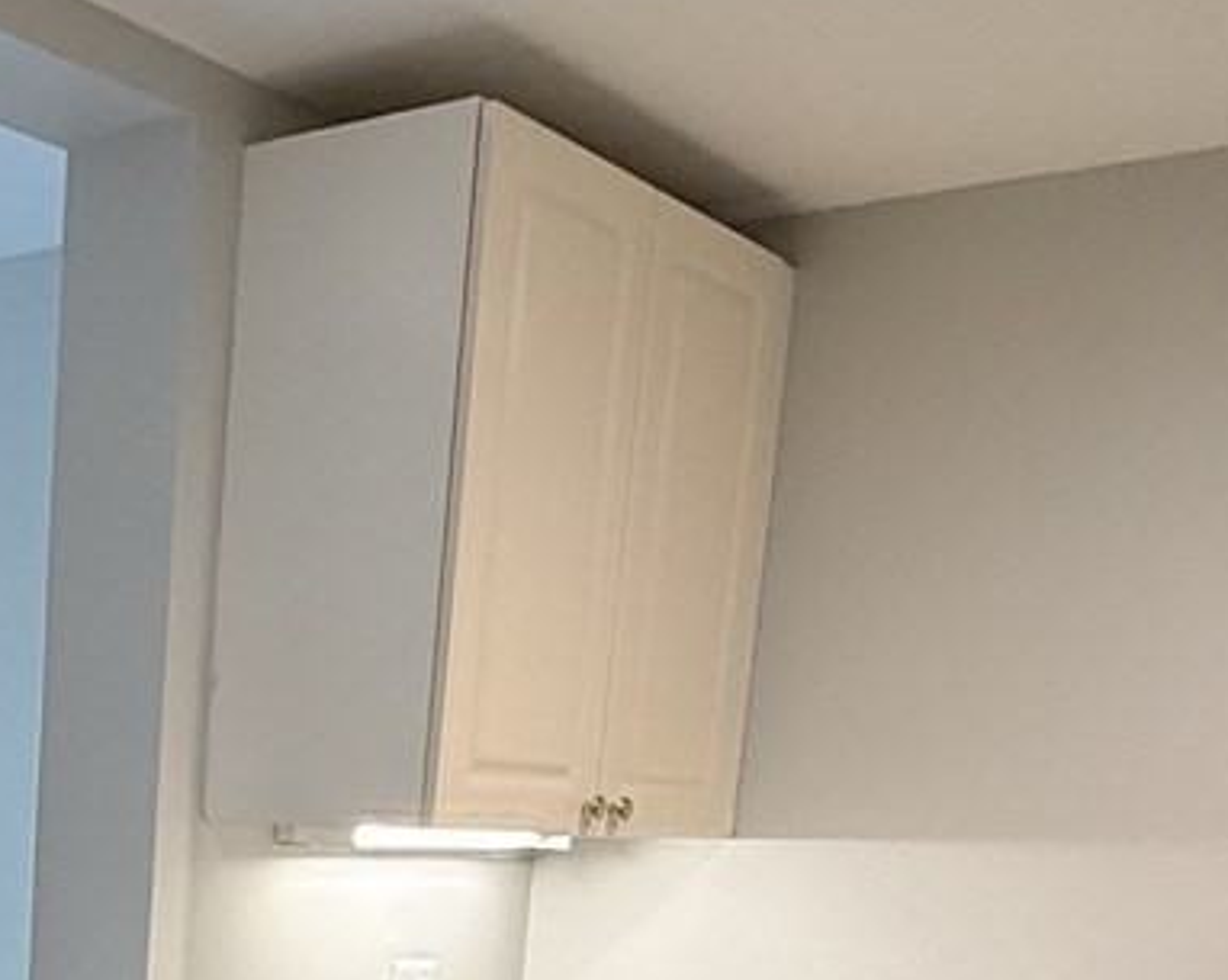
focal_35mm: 55
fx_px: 1997
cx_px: 16
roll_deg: -2.5
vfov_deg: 25.1
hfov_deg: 31.7
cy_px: 1144
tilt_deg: -10.2
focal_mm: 2.22
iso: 250
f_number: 2.2
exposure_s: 1/120
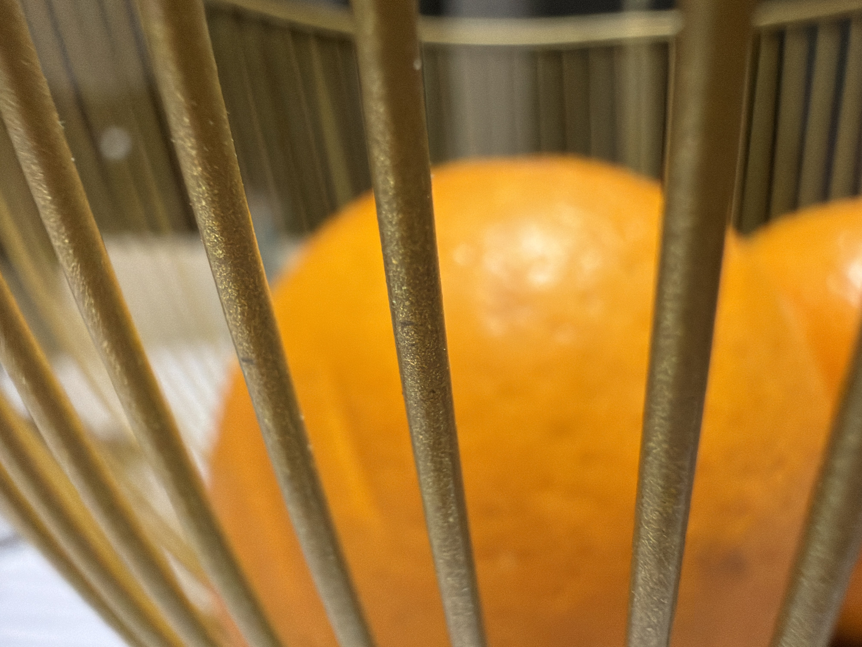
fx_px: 623
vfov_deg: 54.9
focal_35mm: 25
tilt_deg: -5.2
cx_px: 431
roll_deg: +0.2
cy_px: 324
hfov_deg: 69.4
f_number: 2.2
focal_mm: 2.22
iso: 200
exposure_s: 1/50
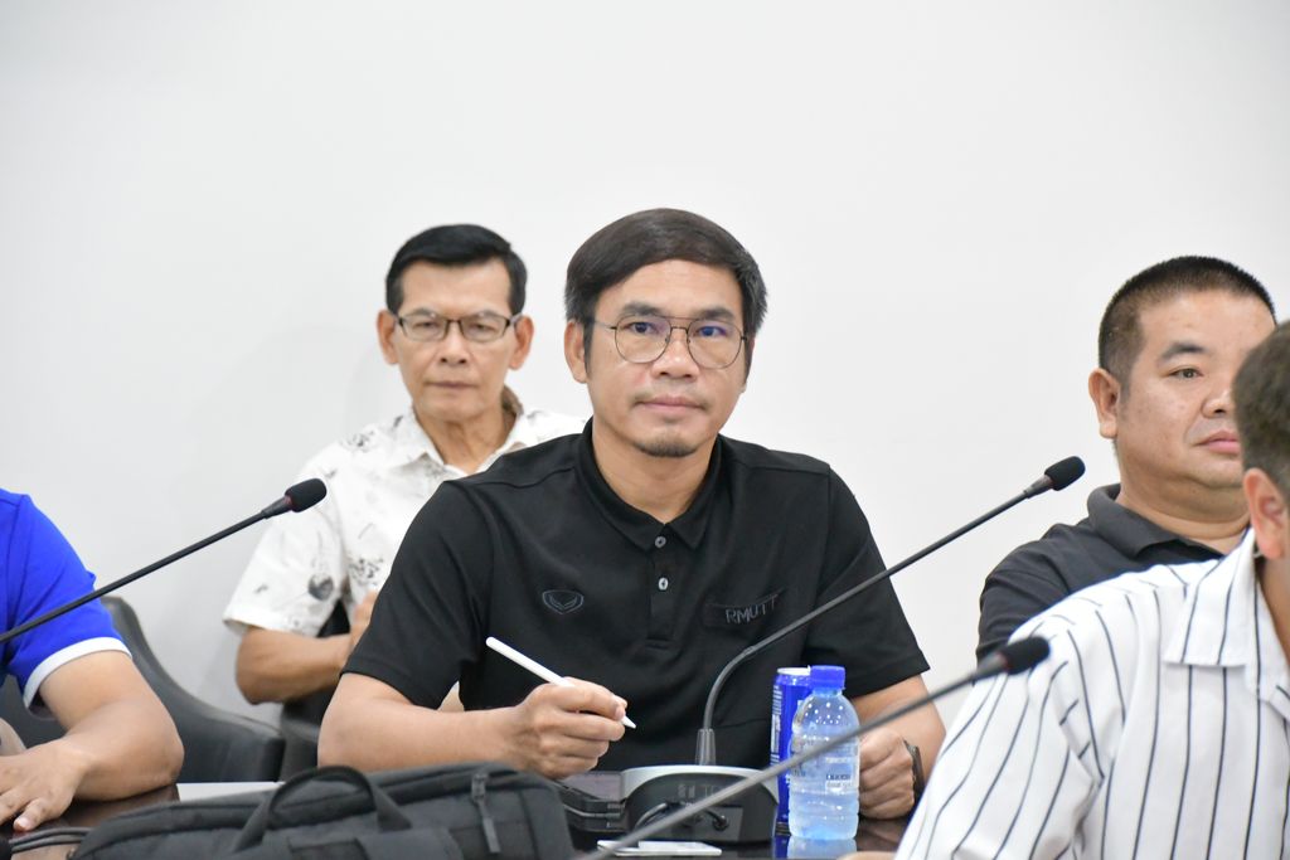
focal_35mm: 165
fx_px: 5913
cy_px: 430
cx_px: 645
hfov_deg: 12.5
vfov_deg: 8.3
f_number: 5.6
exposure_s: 1/125
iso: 10000
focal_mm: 110
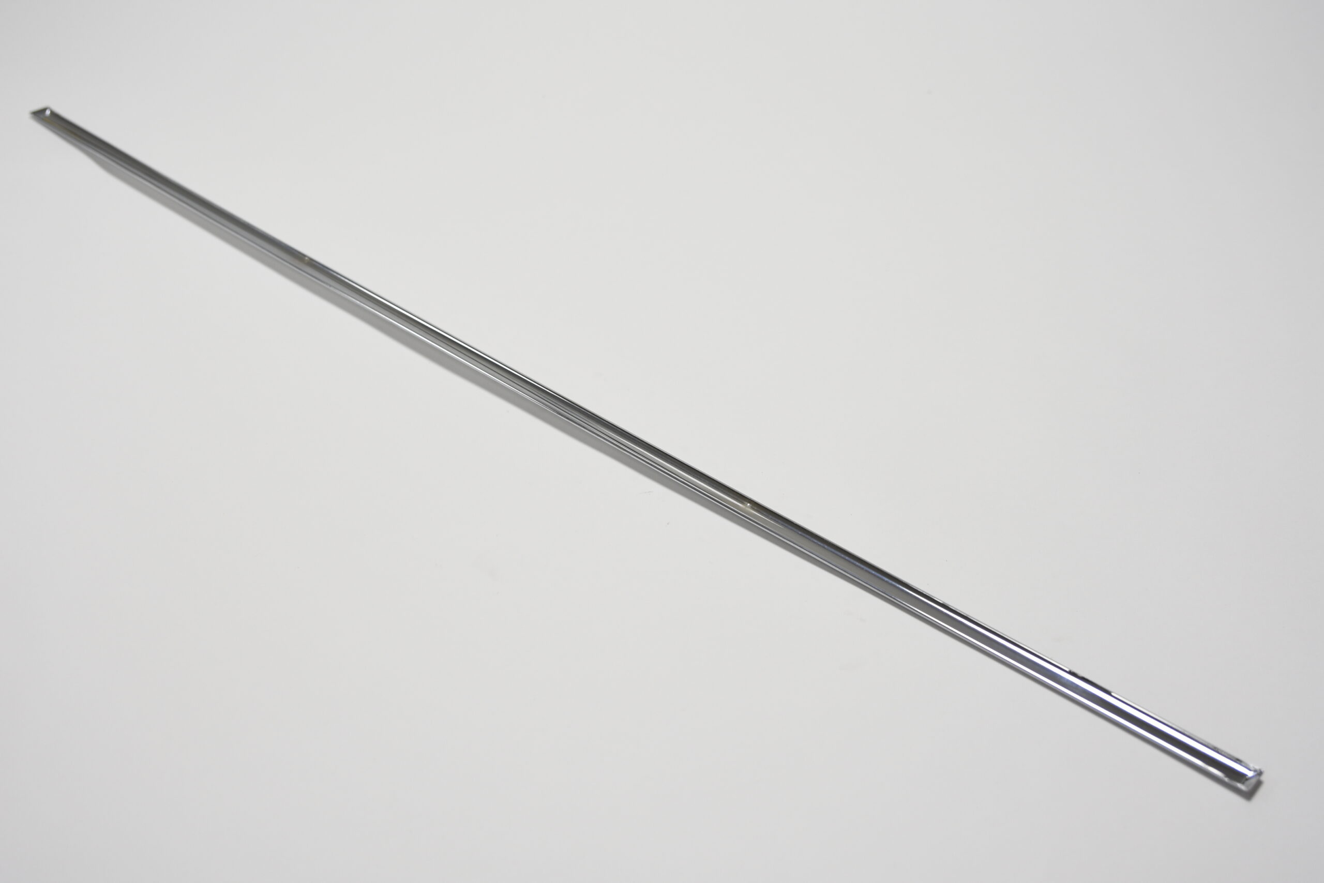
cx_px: 662
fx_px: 1710
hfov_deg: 42.3
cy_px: 442
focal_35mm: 46
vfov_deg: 29.0
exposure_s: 1/100
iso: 320
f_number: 2.8
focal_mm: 31
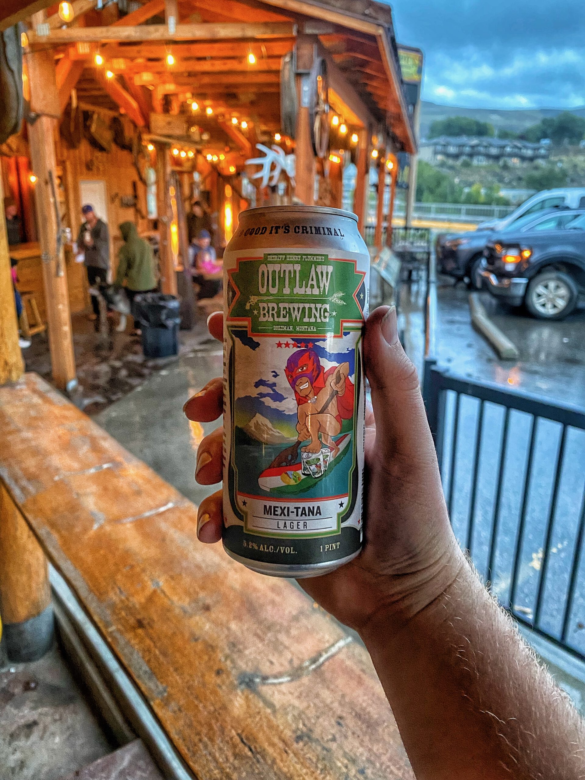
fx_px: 586
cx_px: 292
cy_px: 390
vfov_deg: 67.3
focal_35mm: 26
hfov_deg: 53.1
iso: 640
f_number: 1.8
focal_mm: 4.25
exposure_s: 1/30
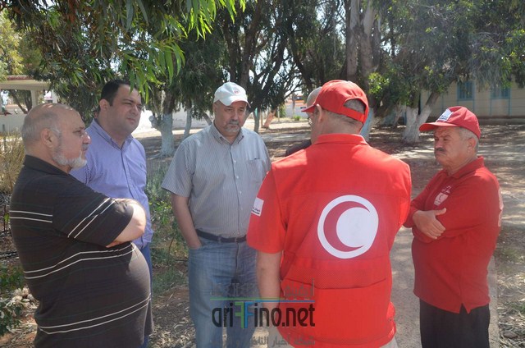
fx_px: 546
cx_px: 262
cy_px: 174
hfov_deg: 51.4
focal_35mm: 38
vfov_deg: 35.3
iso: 200
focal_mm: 25
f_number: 7.1
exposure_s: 1/200
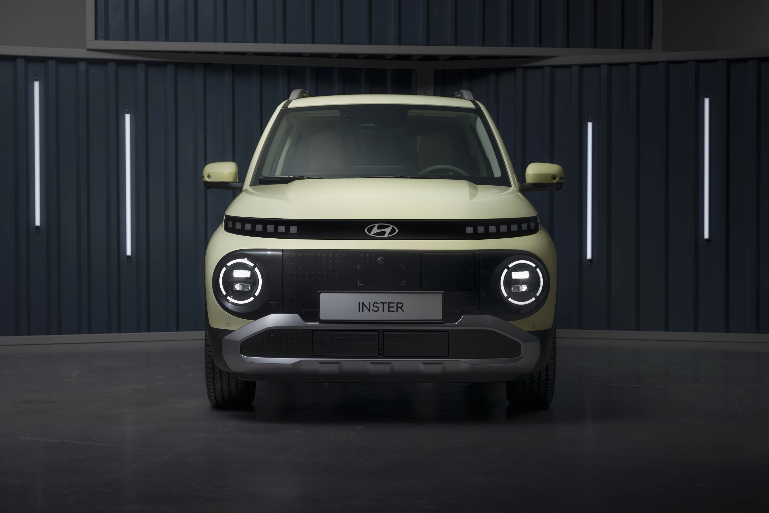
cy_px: 254
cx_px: 383
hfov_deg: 31.0
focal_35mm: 65
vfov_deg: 20.9
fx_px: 1388
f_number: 5.6
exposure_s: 1/2
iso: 50
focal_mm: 64
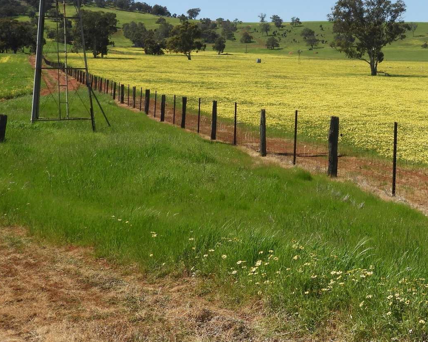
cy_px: 85
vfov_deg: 18.8
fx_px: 1026
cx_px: 386
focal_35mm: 81
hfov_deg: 23.0
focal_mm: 8.1
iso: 100
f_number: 4
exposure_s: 1/1000
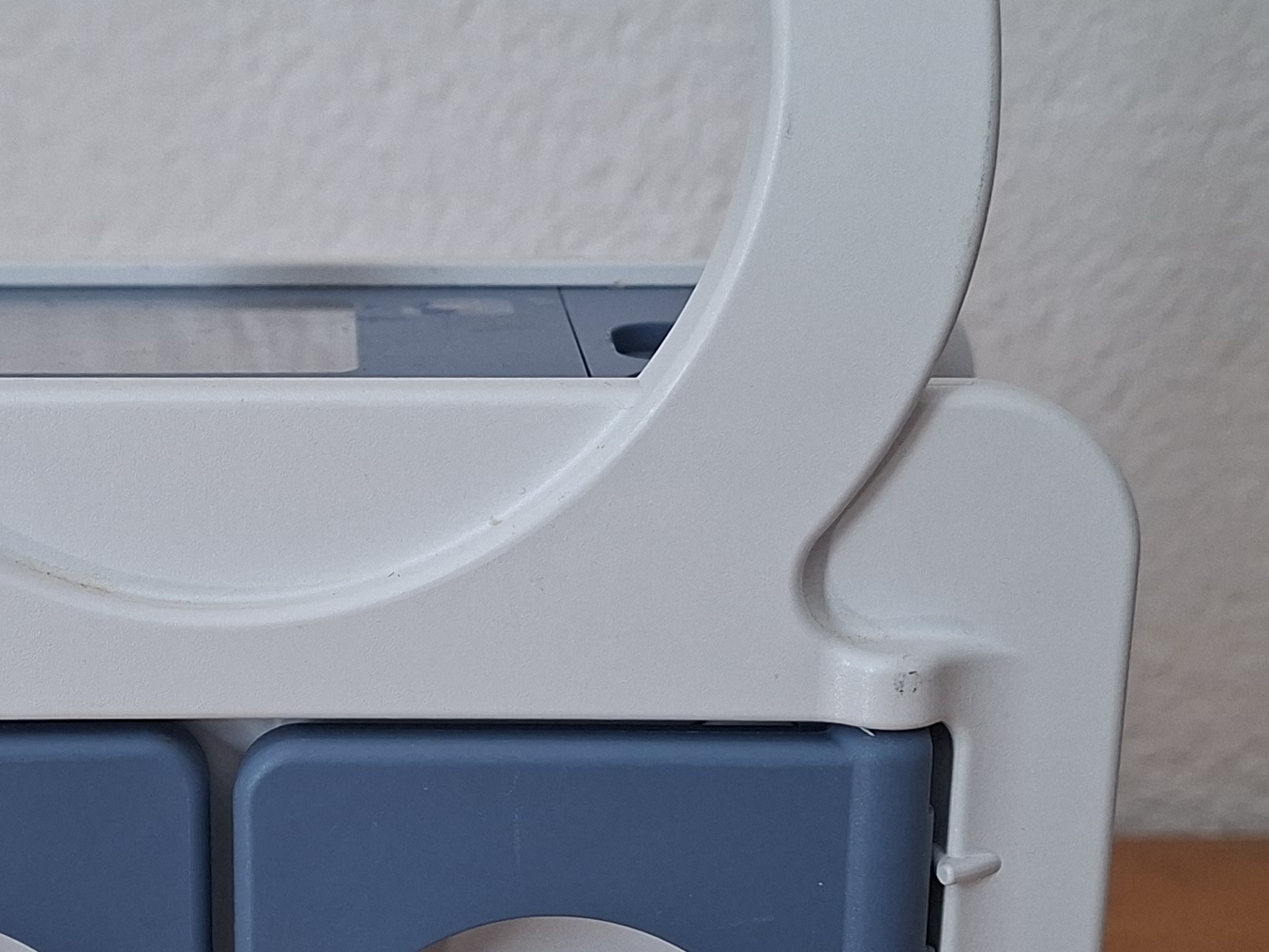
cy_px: 742
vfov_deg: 21.4
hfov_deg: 28.2
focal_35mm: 68
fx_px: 2493
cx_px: 323
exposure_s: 1/50
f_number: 1.8
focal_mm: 5.54
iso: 200
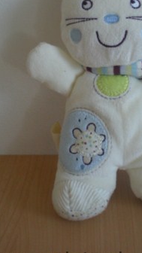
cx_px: 98
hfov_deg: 18.8
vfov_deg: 32.5
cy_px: 80
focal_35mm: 64
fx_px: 428
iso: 200
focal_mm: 6.3
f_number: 3.1
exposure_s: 1/30.4
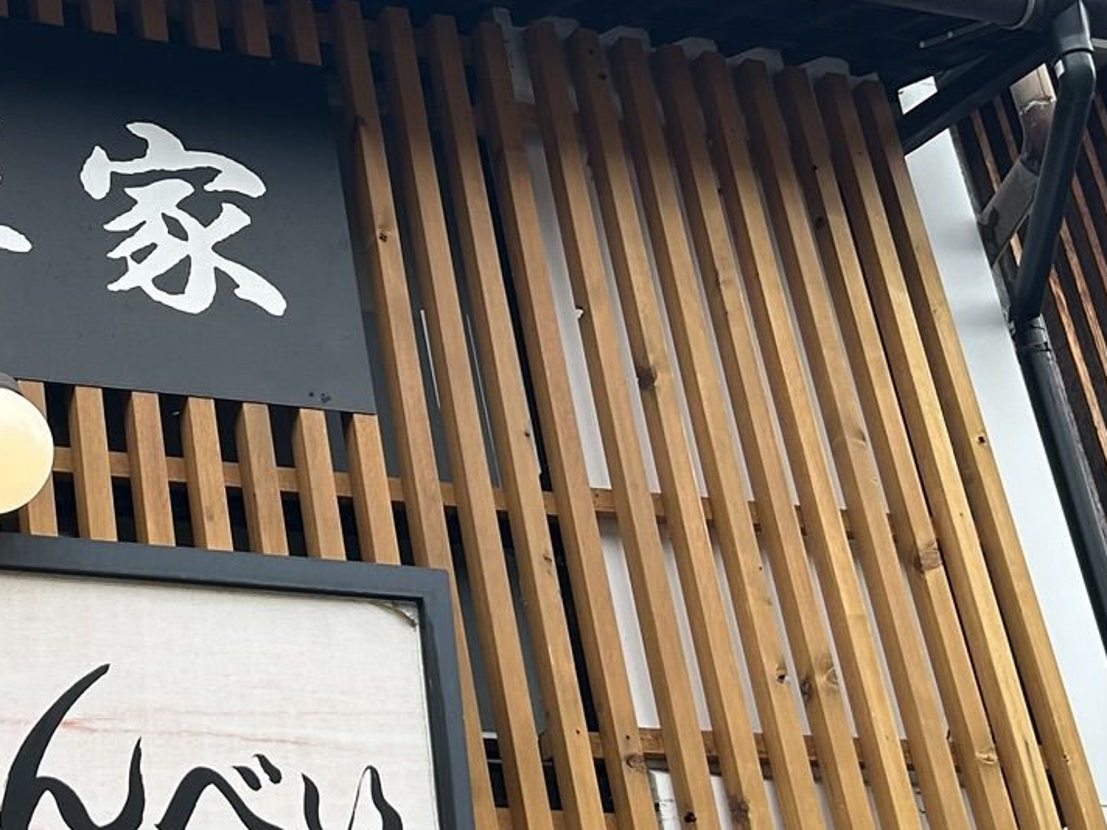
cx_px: 129
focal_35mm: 73
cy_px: 535
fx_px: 2334
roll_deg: +6.5
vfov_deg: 20.1
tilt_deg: +26.5
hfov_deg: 25.9
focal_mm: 5.7
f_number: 1.5
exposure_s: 1/572
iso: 50
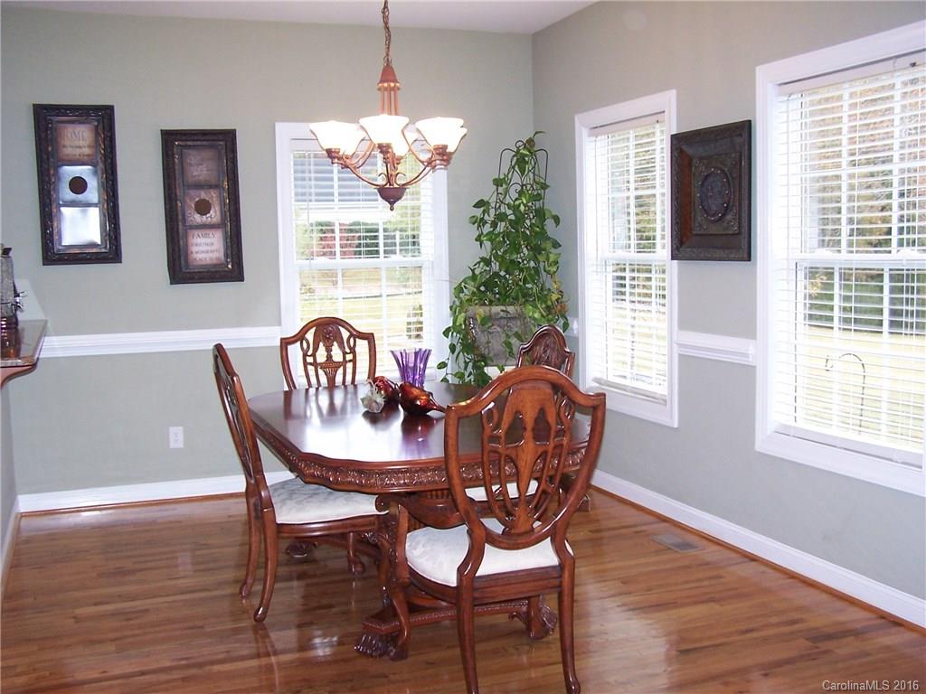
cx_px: 463
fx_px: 1017
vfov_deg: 37.7
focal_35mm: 38
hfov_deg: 49.0
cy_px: 347
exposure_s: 1/60
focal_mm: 6.3
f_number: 2.8
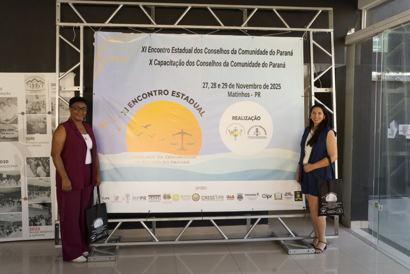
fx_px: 399
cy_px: 137
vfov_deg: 37.9
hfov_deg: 54.4
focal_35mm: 35
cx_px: 205
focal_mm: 35
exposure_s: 1/100
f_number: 5.6
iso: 400
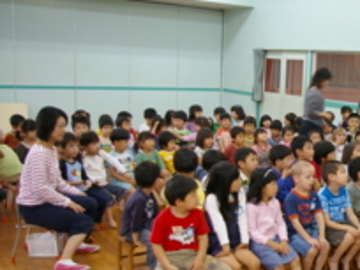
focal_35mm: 51
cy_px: 163
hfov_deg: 34.9
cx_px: 337
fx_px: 530
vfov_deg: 28.5
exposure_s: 1/20
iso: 400
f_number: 3.5
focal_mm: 18
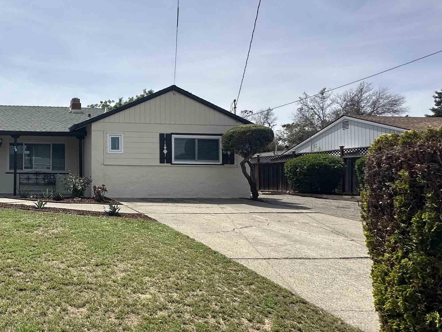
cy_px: 171
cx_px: 45
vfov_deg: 53.1
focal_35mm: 26
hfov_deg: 57.8
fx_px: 332
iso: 50
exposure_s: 1/2451
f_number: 2.2
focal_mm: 2.22
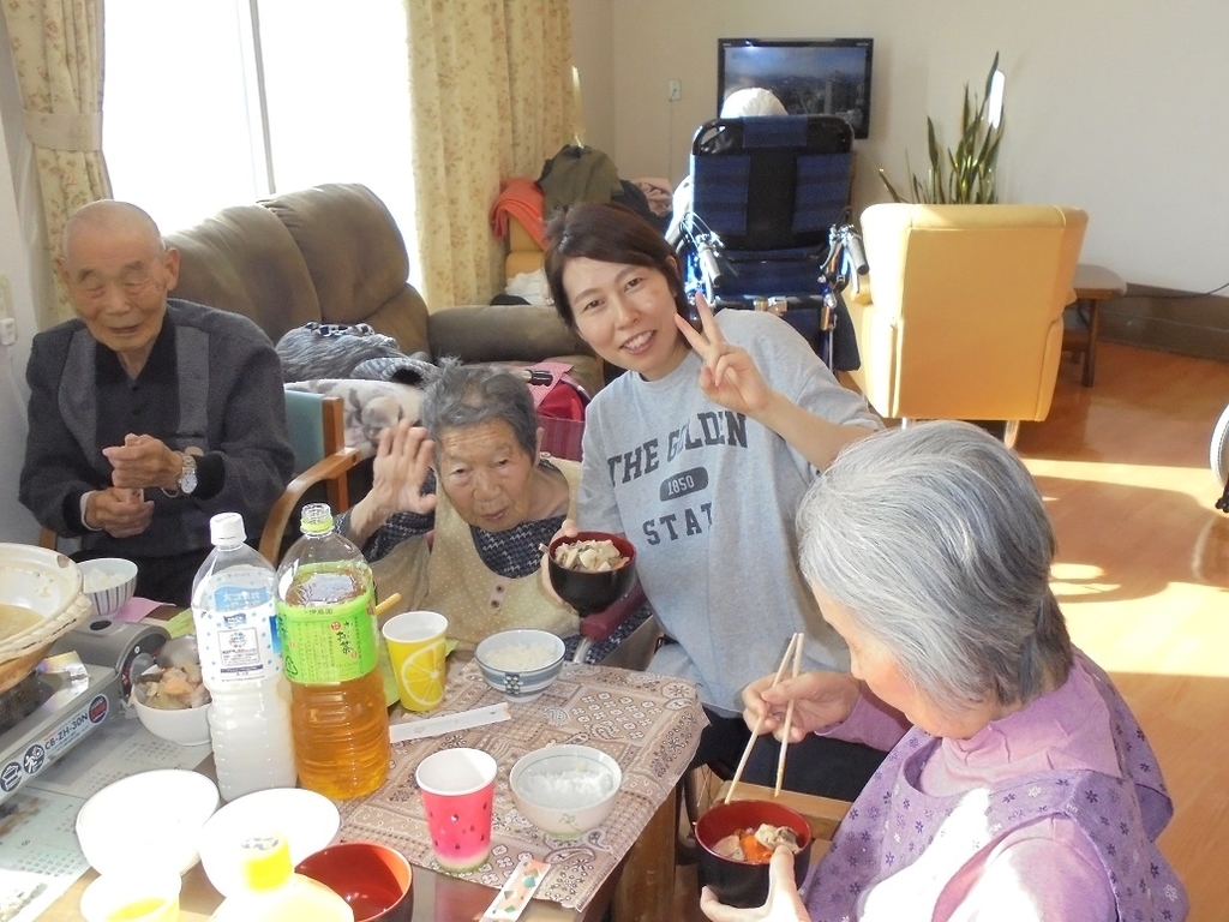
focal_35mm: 34
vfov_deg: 41.8
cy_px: 461
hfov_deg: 54.0
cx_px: 614
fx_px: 1207
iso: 400
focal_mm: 6.1
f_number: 4
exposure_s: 1/200
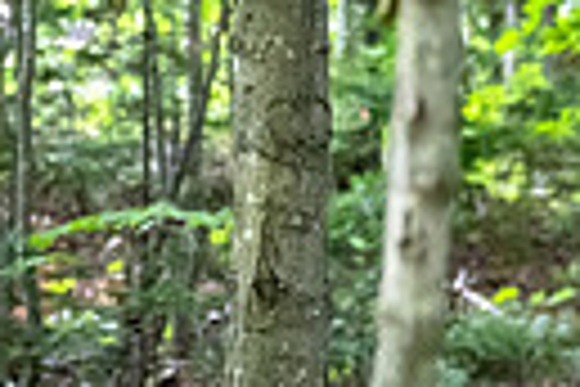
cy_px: 250
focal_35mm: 216
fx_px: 3480
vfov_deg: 6.4
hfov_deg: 8.8
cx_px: 1295
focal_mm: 48
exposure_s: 1/1000
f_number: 2.8
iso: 10000
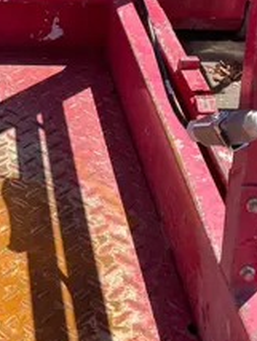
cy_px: -122
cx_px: 16
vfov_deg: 19.9
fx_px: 879
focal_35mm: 89
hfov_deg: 16.4
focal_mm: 4.2
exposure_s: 1/1490
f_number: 1.6
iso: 32
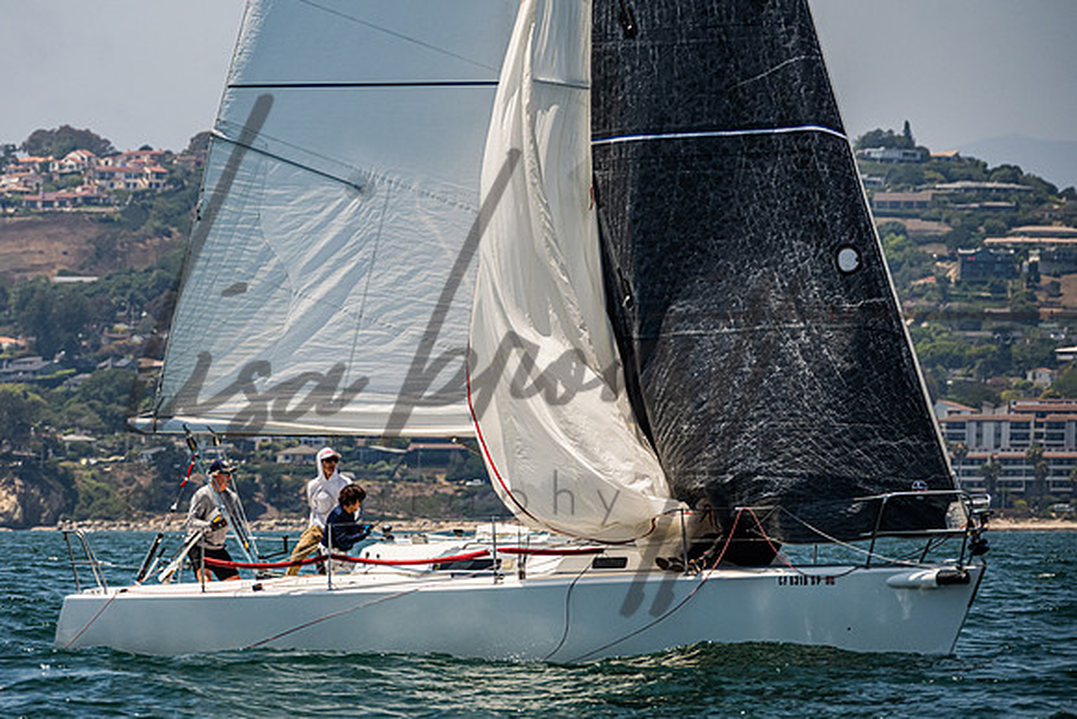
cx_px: 421
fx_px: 9676
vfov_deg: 4.3
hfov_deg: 6.4
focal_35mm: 323
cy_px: 306
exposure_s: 1/3200
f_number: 8
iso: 500
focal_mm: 260
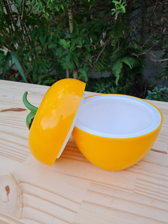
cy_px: 116
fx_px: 188
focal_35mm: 29
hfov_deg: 48.2
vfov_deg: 61.6
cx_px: 92
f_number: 1.8
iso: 50
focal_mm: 5.4
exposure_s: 1/239
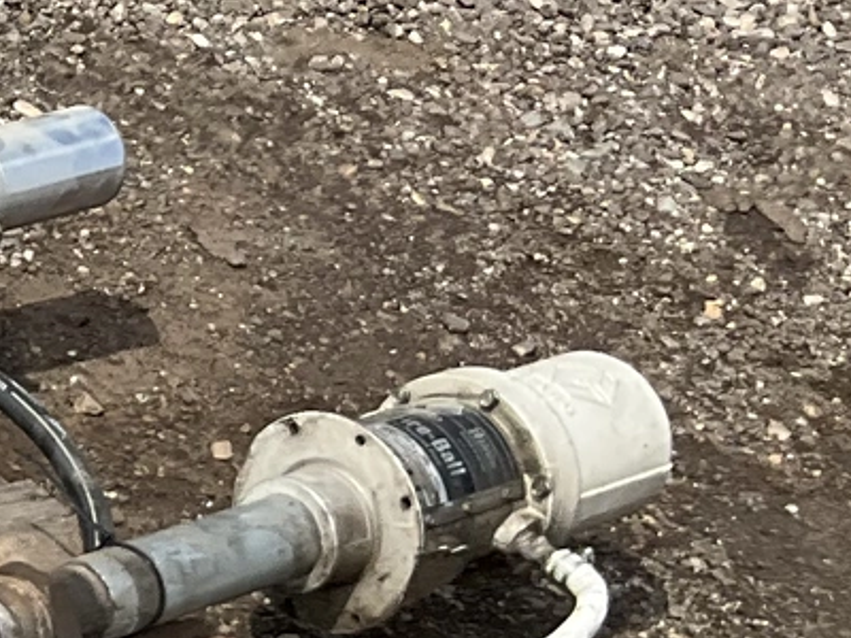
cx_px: -923
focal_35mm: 145
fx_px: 3565
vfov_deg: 10.1
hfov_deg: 11.9
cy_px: 655
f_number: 1.8
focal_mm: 3
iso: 25
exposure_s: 1/1577
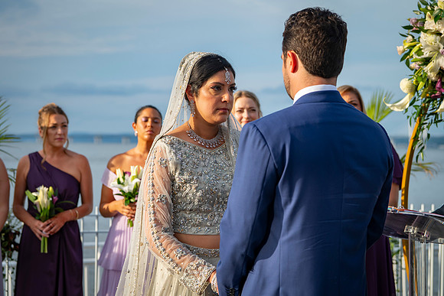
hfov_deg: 27.0
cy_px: 145
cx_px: 220
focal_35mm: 75
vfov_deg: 18.2
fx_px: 926
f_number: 4.5
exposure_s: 1/800
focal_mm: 72
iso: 160
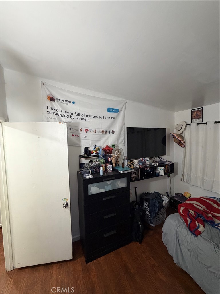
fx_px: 119
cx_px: 110
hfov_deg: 85.7
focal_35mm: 14
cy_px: 147
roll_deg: +1.3
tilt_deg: -3.4
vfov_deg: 102.1
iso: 400
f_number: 2.2
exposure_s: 1/60
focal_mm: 2.22
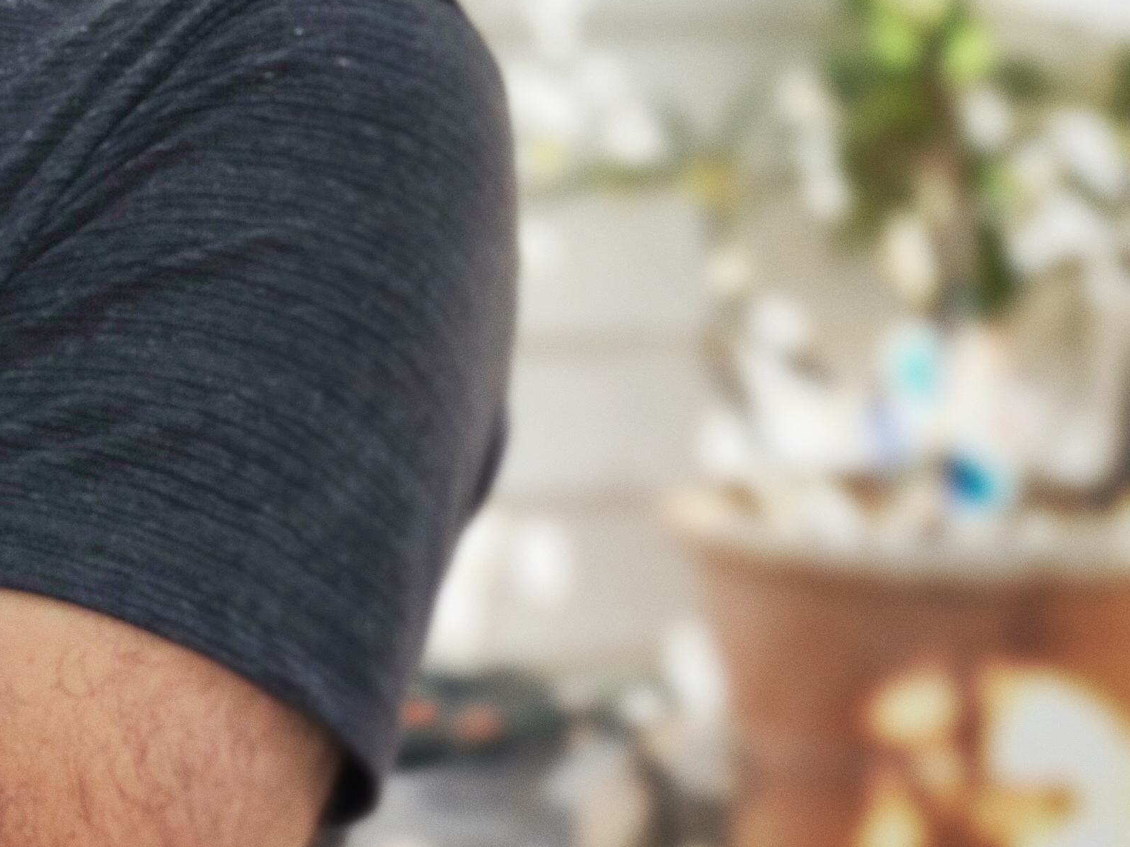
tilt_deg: +0.1
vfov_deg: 11.1
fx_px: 4309
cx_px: -303
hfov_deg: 14.4
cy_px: -127
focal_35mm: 132
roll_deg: +2.3
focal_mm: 6
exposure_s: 1/120
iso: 16
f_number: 2.4
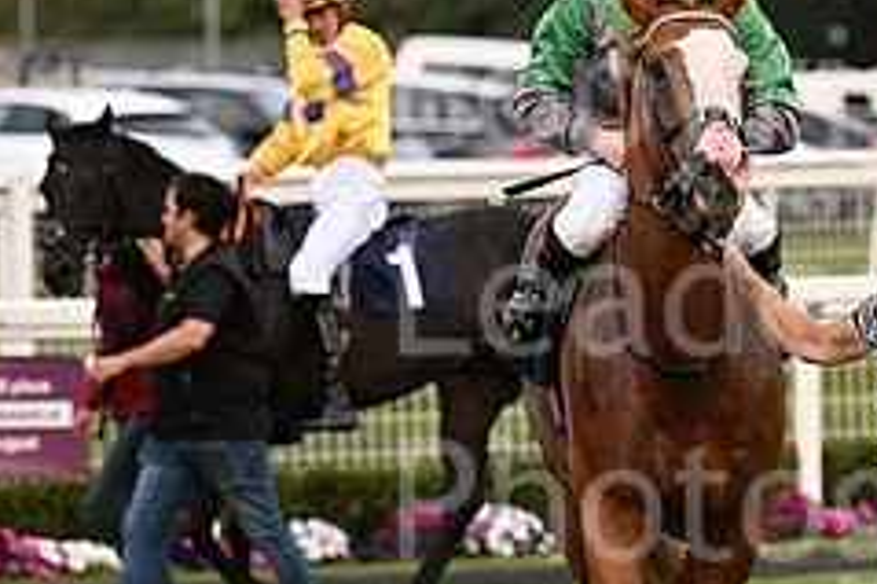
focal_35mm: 328
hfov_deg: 6.3
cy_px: 329
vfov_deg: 4.2
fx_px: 7985
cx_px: 873
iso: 2000
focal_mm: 135
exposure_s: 1/800
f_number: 3.2
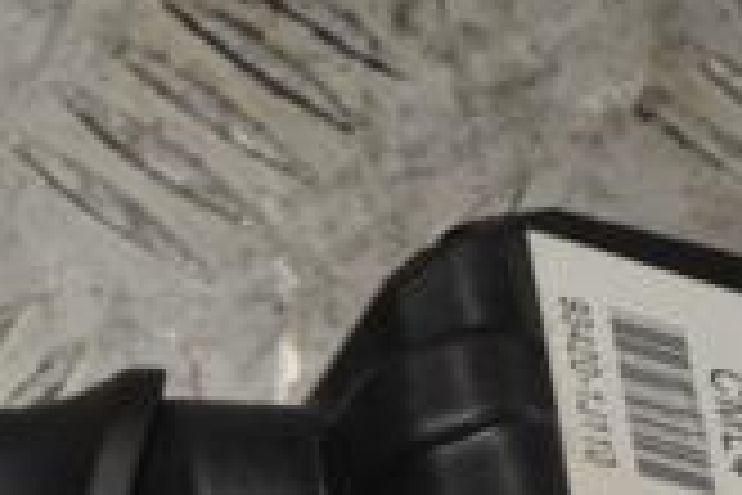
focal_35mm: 301
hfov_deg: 6.8
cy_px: 513
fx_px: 6200
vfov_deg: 4.6
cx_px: -22
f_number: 5.6
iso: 360
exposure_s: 1/125
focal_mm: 55
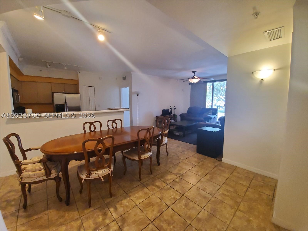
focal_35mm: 13
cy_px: 116
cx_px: 154
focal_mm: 1.8
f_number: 2.2
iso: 640
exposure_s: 1/59
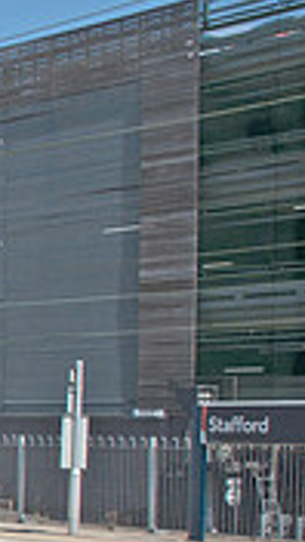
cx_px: -545
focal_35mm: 93
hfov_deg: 10.3
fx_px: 1337
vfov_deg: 22.5
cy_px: 459
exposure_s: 1/320
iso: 200
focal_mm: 18
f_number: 9
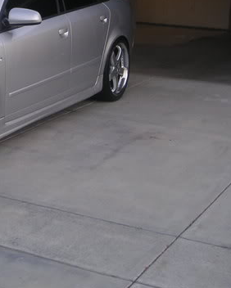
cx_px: -28
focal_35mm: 82
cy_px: 58
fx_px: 700
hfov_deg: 18.0
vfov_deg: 22.9
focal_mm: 5.7
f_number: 2.8
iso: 50
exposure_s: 1/60
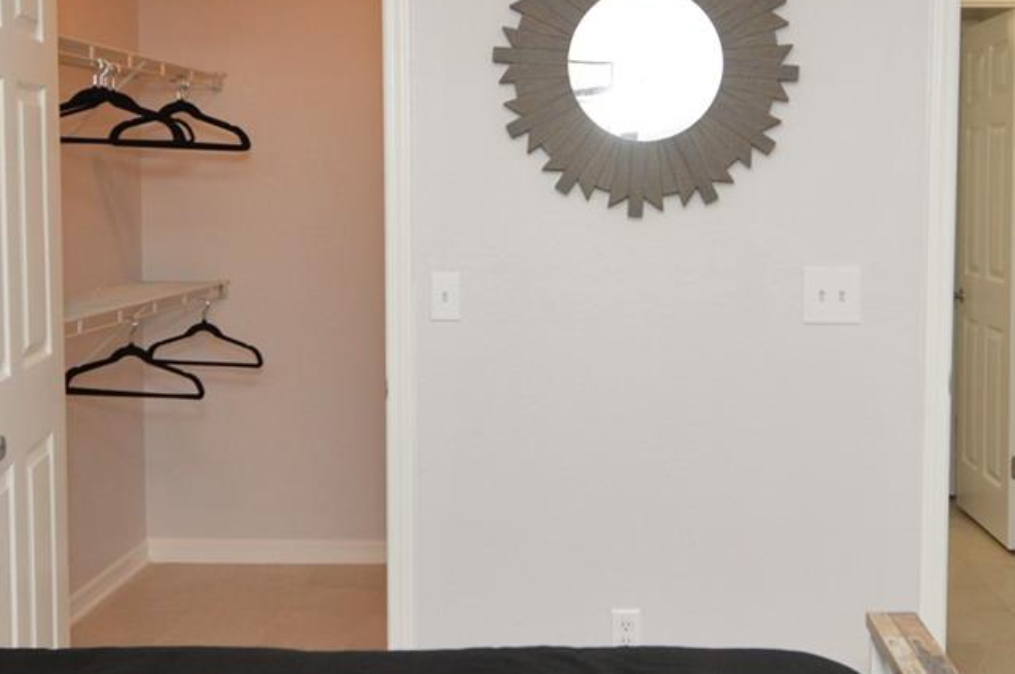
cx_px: 560
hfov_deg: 43.6
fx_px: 1267
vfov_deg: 29.7
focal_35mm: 45
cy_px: 267
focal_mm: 12
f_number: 4
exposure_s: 1/60
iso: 450
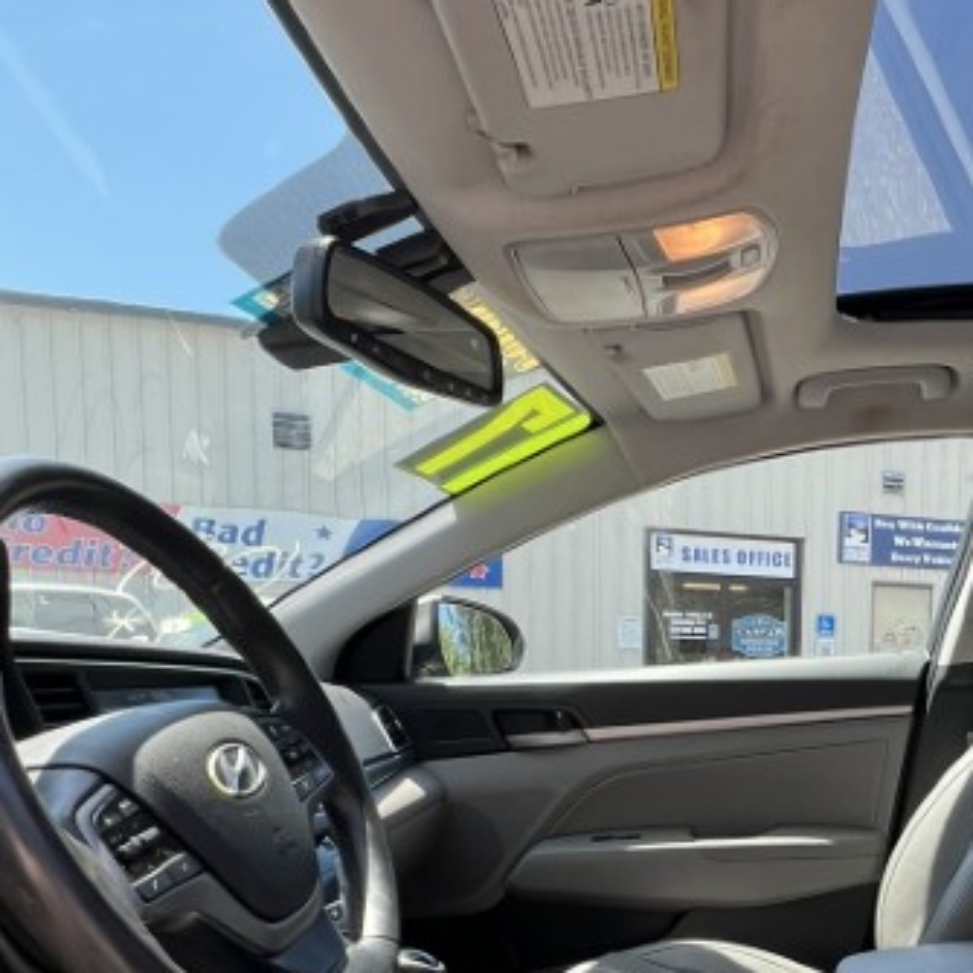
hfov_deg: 48.2
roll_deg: -3.4
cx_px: 781
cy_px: 829
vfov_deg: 47.2
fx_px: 1018
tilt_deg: -4.5
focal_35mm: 32
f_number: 1.8
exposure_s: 1/199
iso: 32
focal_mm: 1.57
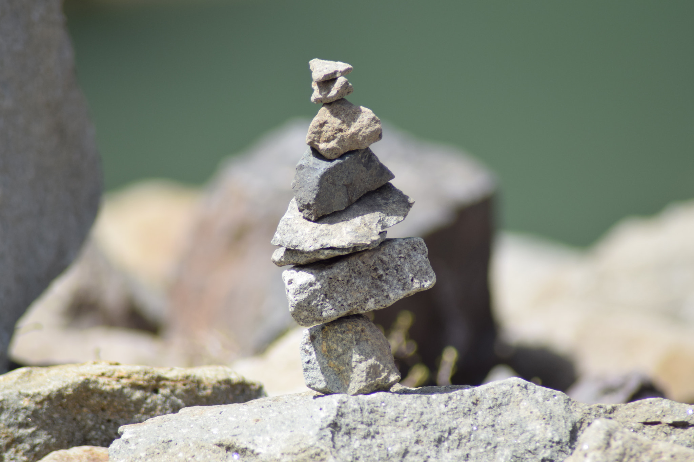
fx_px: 7228
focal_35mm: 375
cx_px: 347
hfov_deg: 5.5
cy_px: 231
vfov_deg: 3.7
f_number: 5
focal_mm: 250
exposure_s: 1/1600
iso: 400
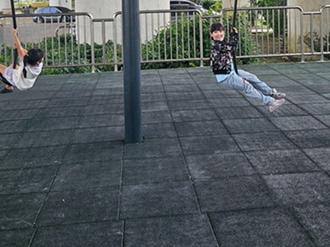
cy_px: 15
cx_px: 198
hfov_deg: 39.5
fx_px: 457
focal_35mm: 48
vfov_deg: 28.8
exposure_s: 1/805
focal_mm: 5.4
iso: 25
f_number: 1.8
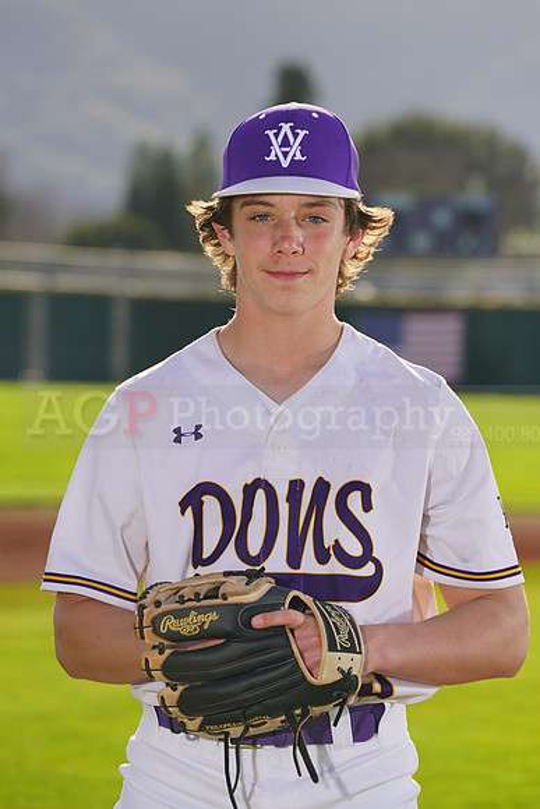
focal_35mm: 232
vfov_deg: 8.9
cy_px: 404
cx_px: 270
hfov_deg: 5.9
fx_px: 5216
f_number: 9
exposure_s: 1/250
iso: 100
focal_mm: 232
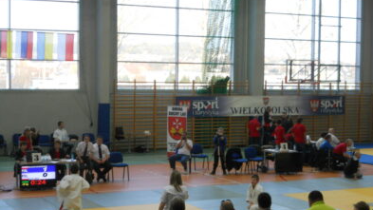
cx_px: 189
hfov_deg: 29.4
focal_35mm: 72
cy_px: 128
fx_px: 712
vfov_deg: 16.7
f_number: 5.3
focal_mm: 11.7
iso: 250
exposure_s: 1/30
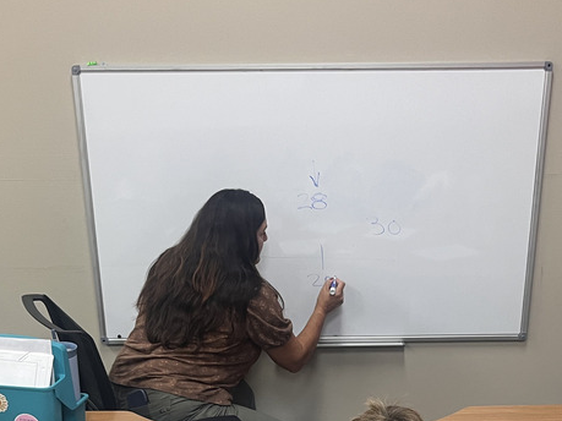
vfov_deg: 23.6
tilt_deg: -26.5
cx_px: 298
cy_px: 463
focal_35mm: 58
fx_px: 941
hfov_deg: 33.2
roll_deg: -1.5
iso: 100
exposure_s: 1/60
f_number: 1.6
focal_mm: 5.1
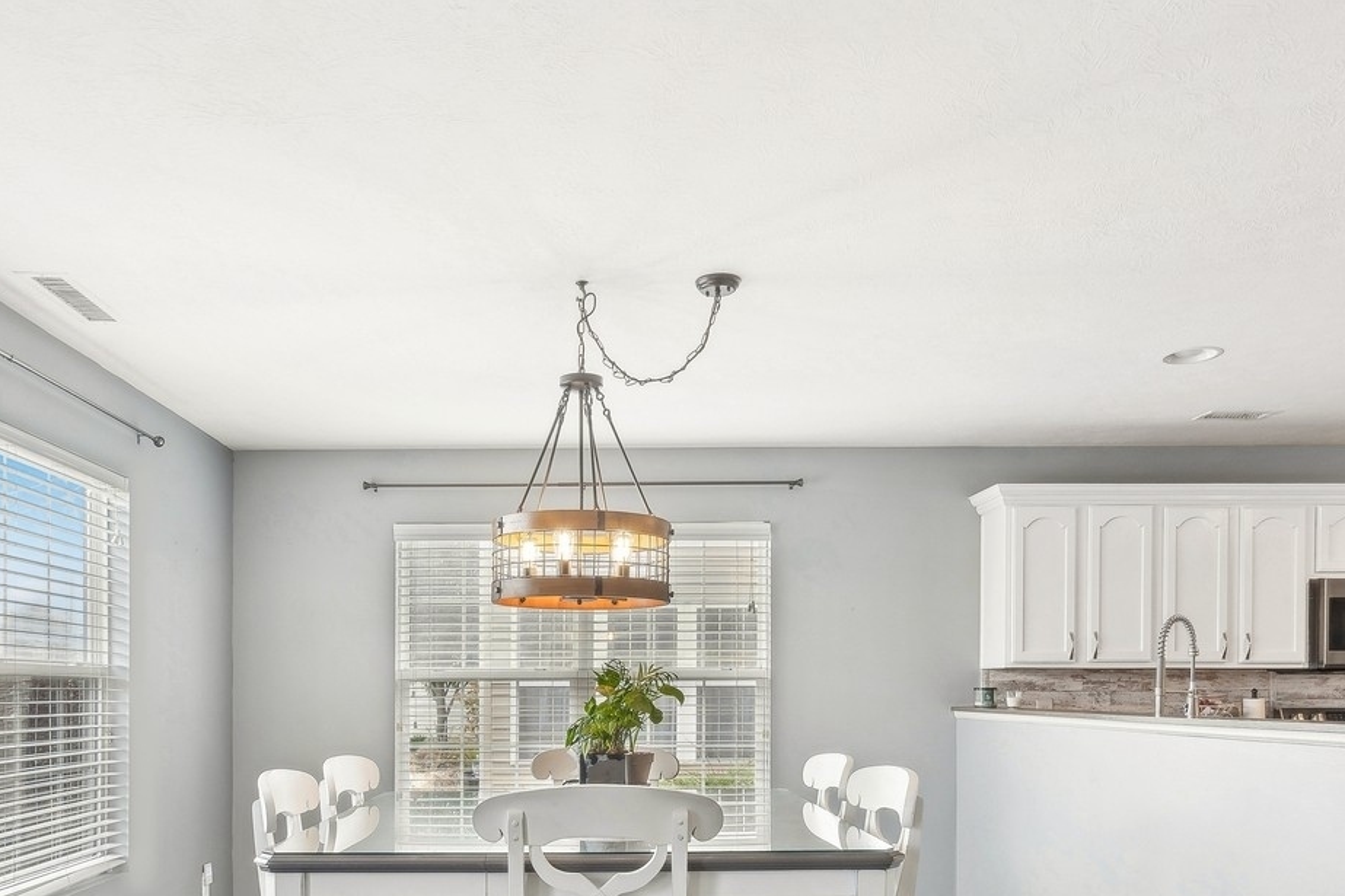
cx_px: 602
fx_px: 971
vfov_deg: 47.5
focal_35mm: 26
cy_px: 682
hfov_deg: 69.2
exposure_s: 1/6
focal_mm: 10
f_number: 8
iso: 200
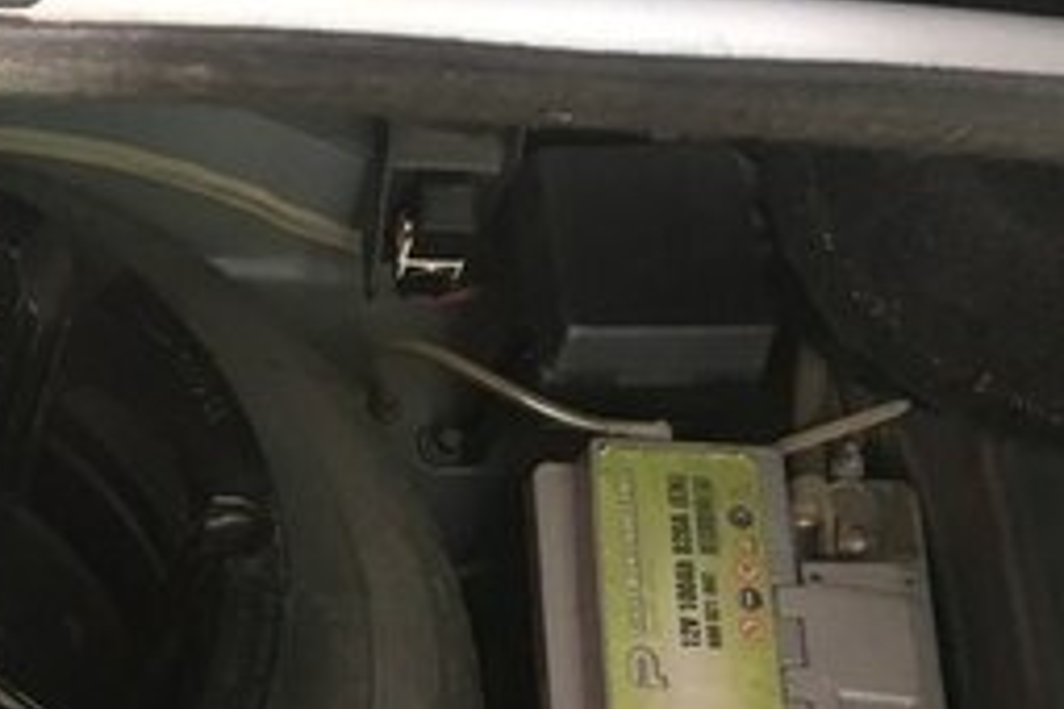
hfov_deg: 23.7
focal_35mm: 78
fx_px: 2305
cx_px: -221
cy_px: 957
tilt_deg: -68.1
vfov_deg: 16.4
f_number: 2.2
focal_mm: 4.15
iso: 40
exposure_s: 1/33
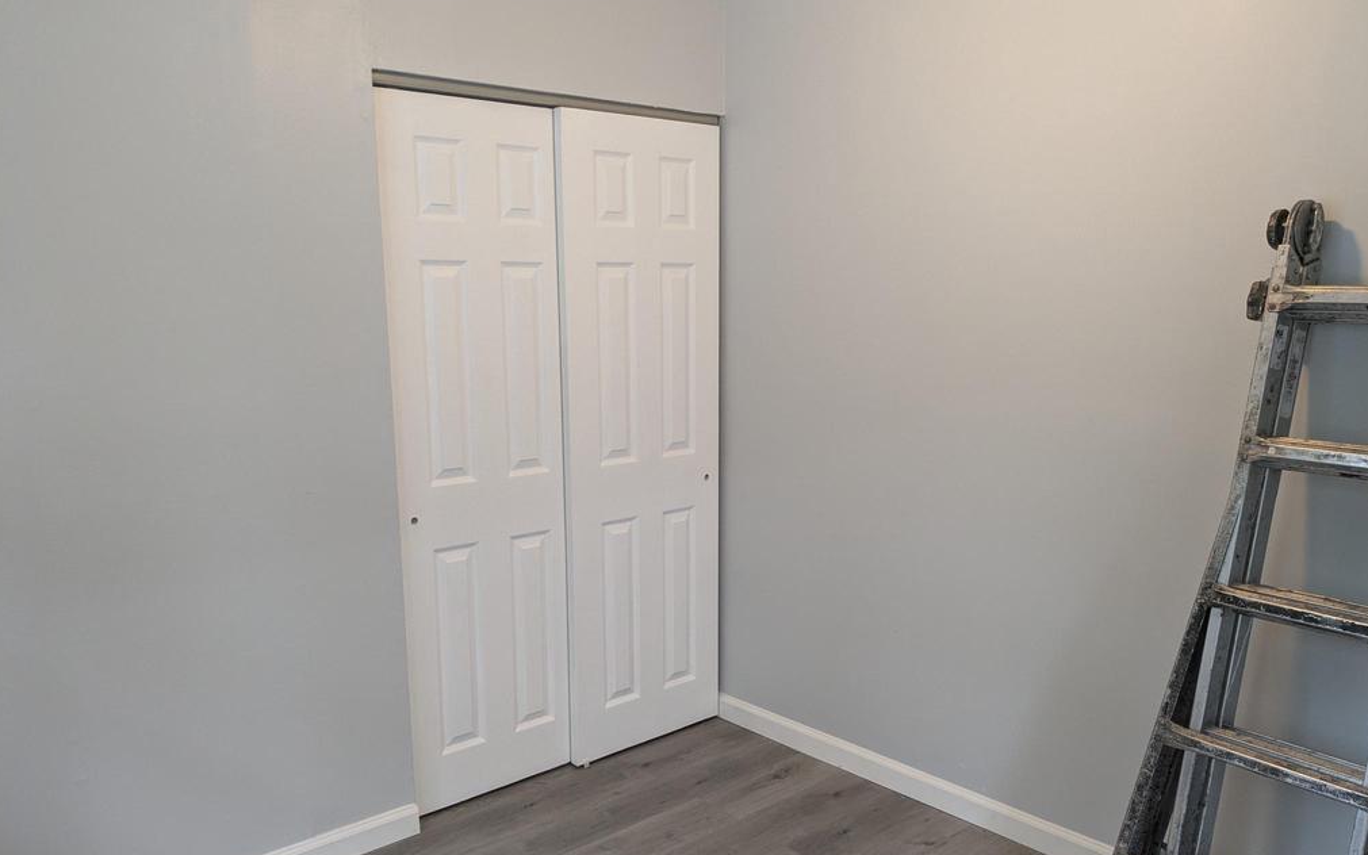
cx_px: 685
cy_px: 498
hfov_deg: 64.6
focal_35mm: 29
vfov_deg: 43.0
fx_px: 1081
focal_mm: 4.38
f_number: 1.73
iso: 115
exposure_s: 1/24
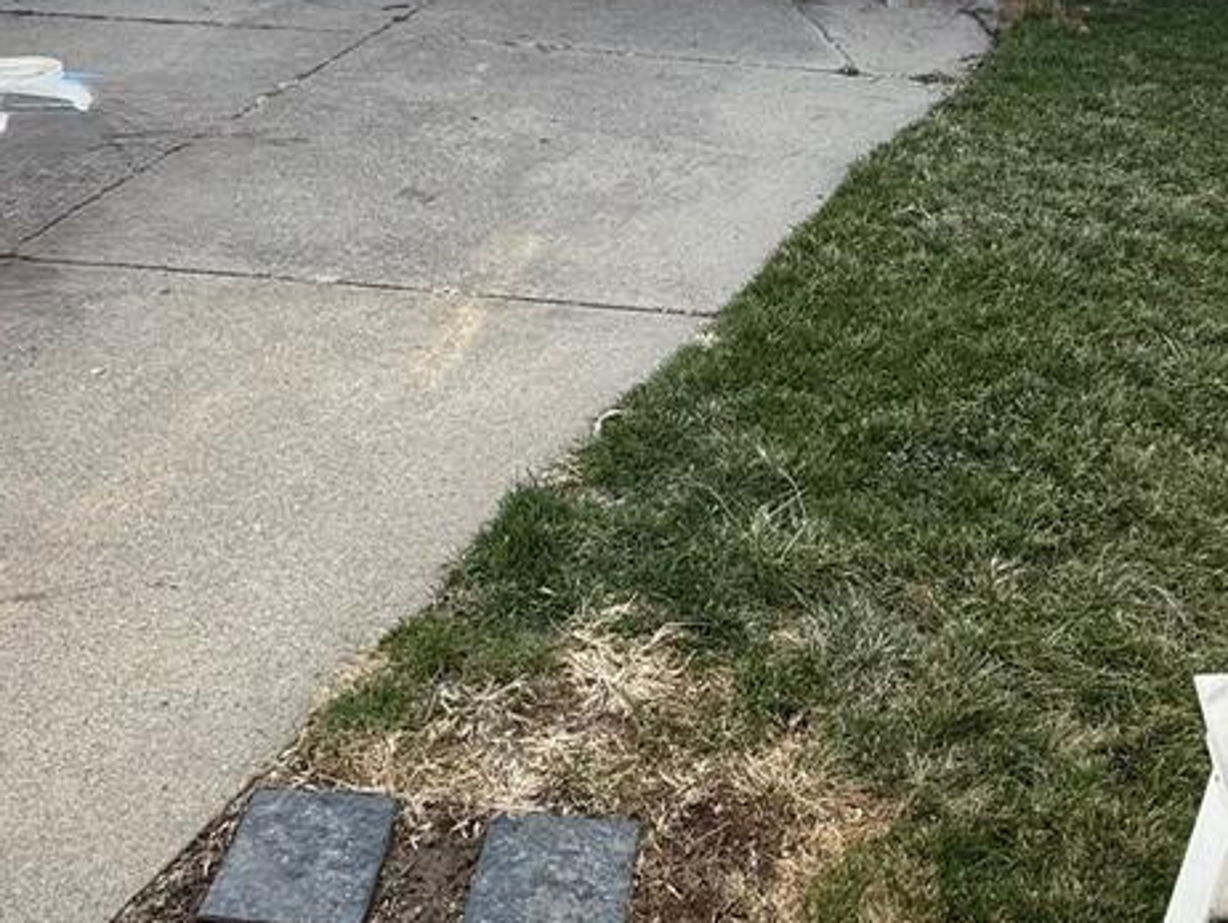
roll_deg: -3.8
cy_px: 221
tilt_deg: -26.8
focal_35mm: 31
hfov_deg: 58.3
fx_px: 1100
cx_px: 635
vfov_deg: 43.9
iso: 50
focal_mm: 2.22
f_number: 2.2
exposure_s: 1/224
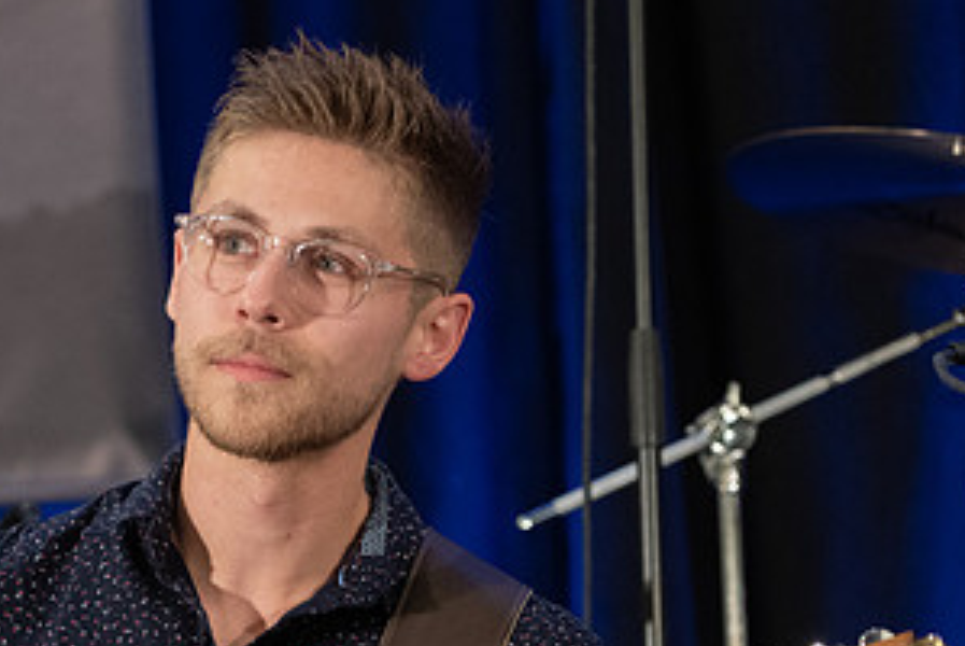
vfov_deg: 3.9
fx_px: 9418
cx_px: 139
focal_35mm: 351
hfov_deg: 5.9
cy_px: 615
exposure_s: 1/160
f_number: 6.3
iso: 5000
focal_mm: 181
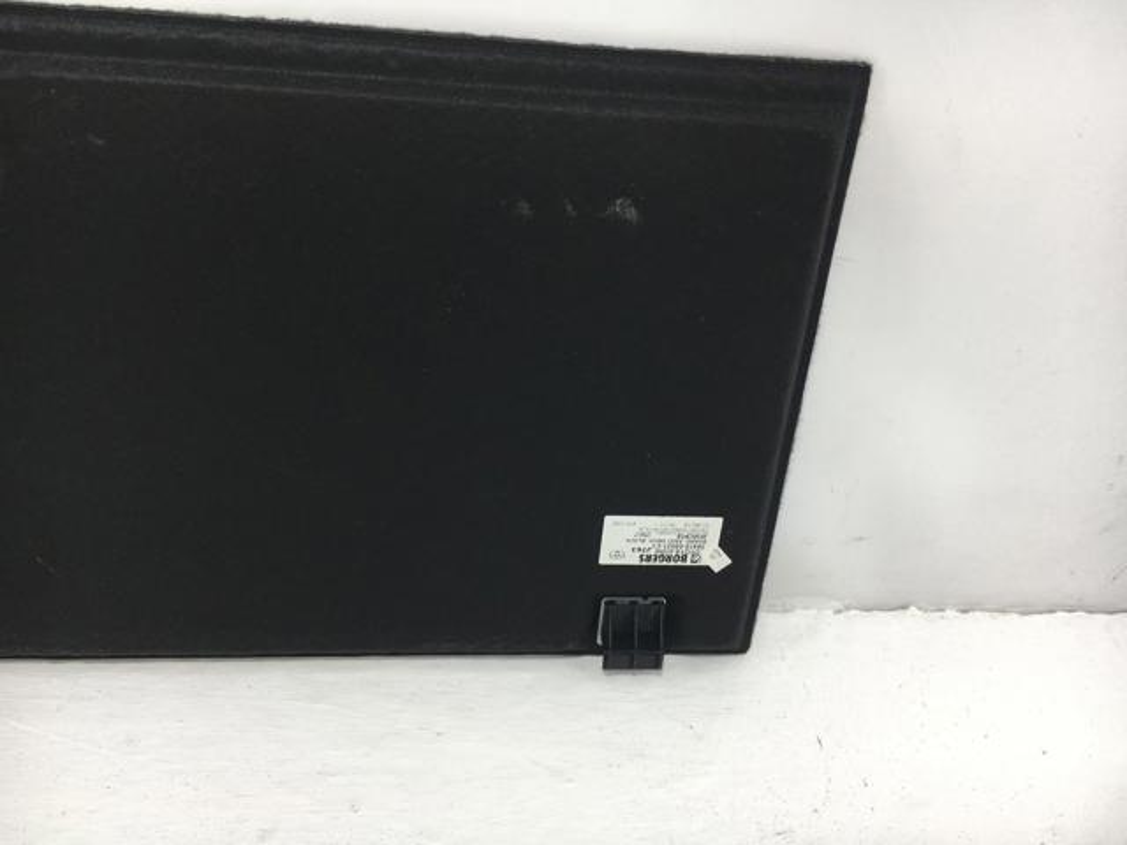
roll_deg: -6.2
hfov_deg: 61.7
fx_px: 944
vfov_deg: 48.2
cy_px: 422
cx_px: 564
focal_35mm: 29
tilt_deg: -34.6
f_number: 2.2
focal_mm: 4.15
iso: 25
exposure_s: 1/166
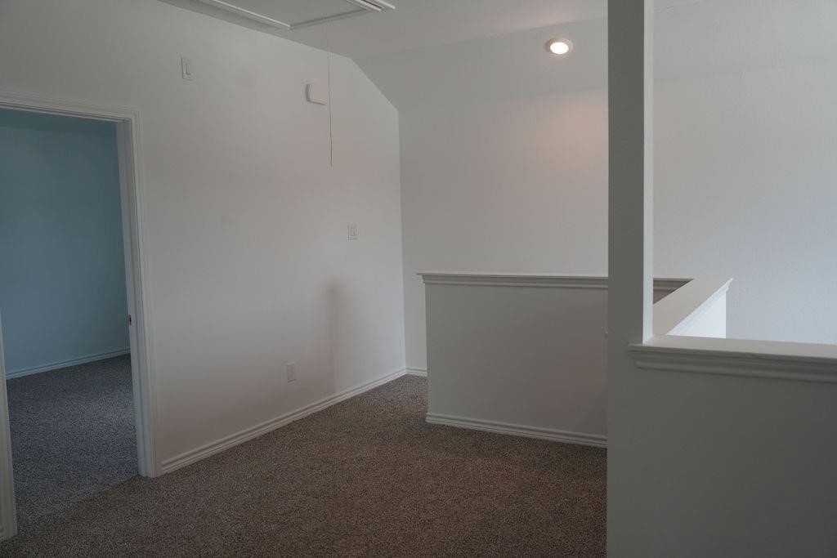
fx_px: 674
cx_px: 418
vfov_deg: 45.0
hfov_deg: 63.7
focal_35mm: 29
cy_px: 279
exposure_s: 1/160
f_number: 4
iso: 400
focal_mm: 29
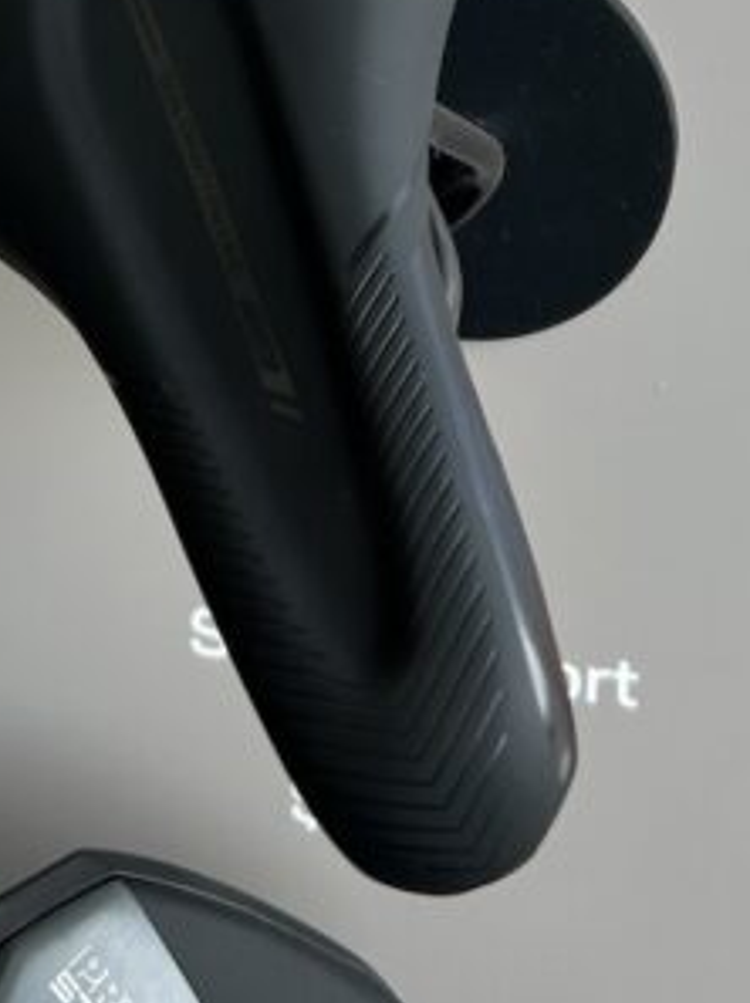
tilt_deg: -8.9
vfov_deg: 23.1
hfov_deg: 19.3
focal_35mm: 76
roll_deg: -1.7
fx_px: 2200
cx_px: 341
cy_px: -262
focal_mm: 5.7
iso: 50
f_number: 1.5
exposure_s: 1/316
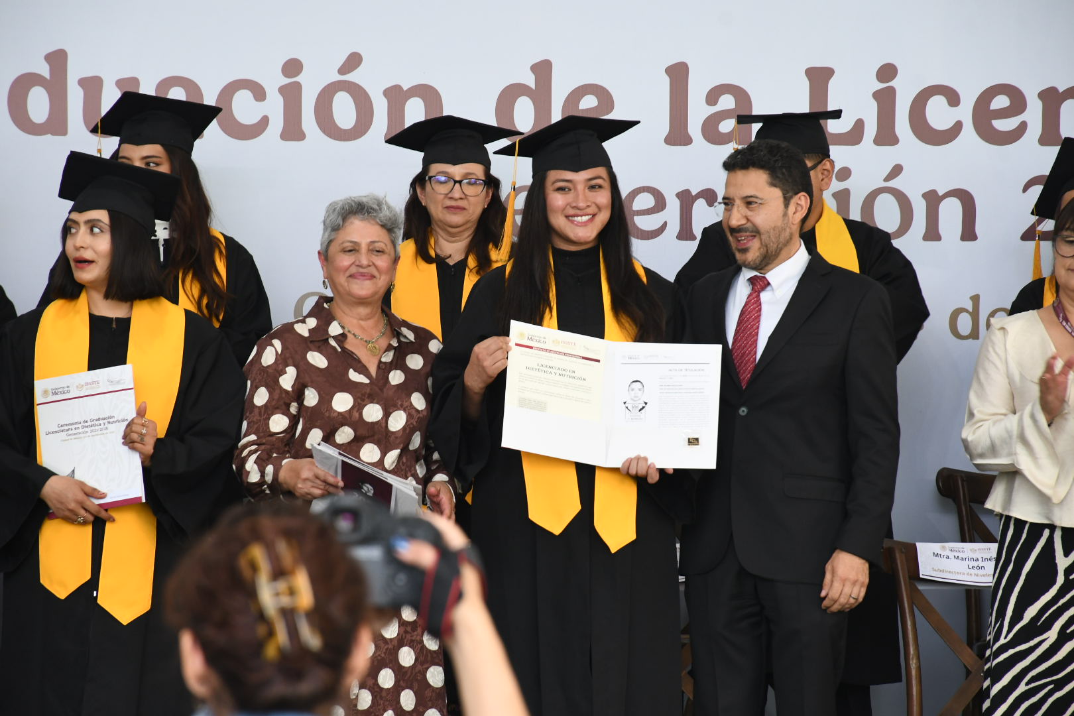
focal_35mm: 210
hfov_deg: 9.8
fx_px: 6265
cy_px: 358
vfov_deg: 6.5
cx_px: 537
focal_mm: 140
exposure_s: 1/125
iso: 1000
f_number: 8
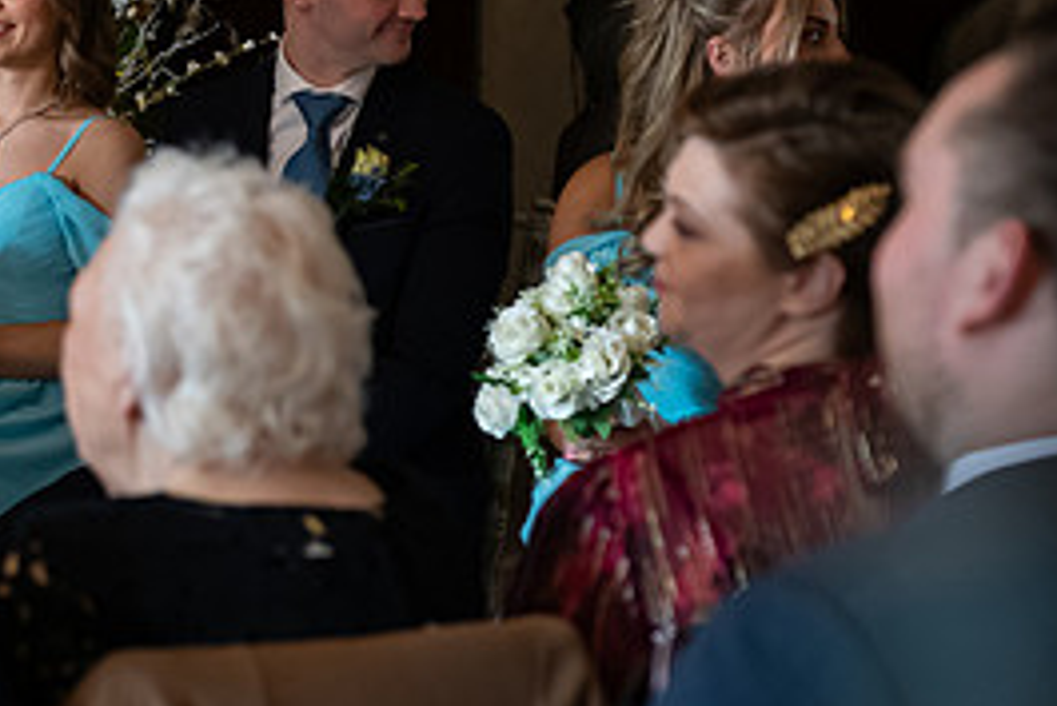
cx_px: 120
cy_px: 177
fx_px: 4495
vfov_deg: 9.0
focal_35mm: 153
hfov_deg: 13.3
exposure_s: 1/160
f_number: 3.5
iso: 1000
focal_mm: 70
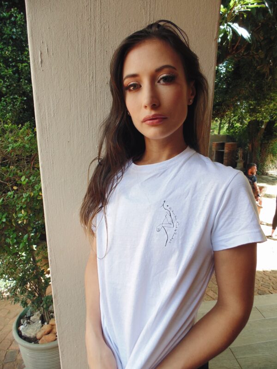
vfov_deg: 76.4
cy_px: 184
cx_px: 138
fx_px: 235
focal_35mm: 22
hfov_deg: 61.1
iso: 80
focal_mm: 4
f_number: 3.1
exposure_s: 1/100
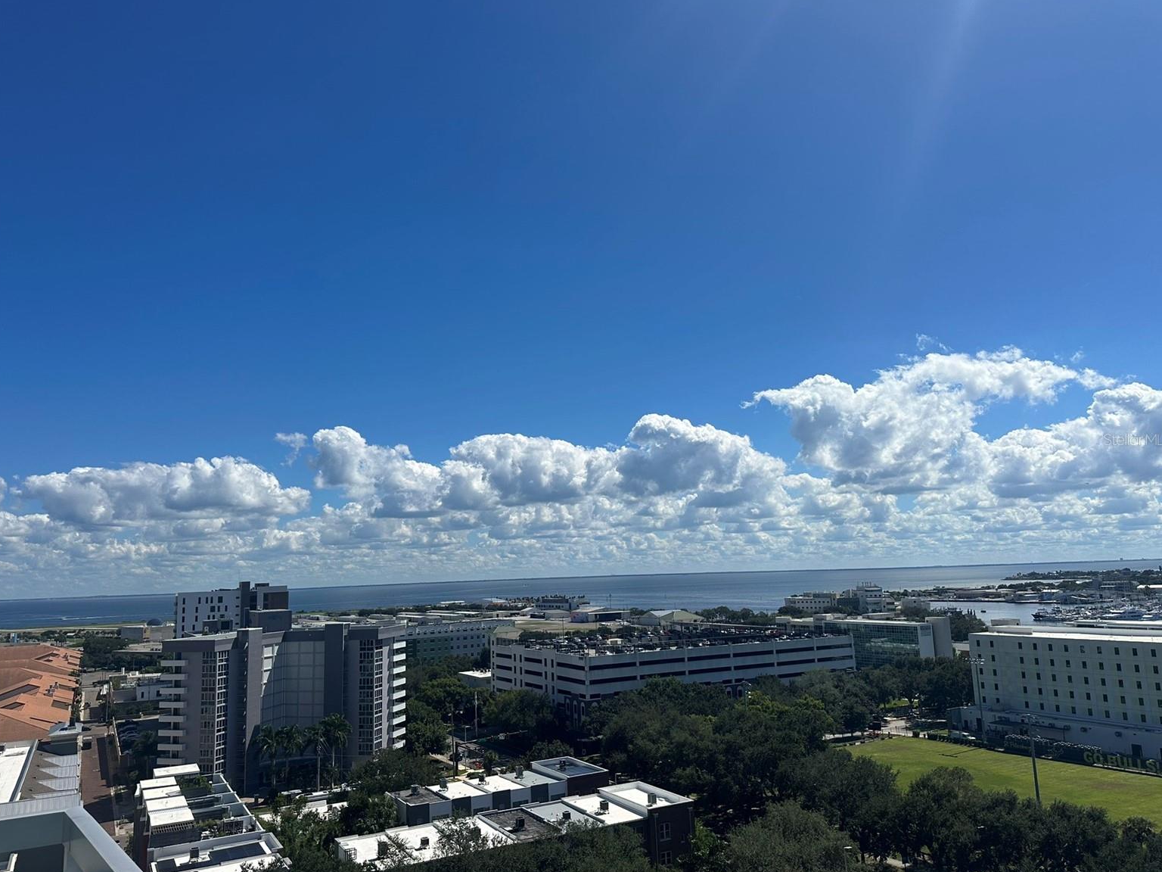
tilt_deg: +9.2
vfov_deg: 54.9
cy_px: 439
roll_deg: +1.3
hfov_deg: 69.4
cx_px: 570
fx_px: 839
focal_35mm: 25
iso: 80
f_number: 1.78
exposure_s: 1/9709
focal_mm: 6.86
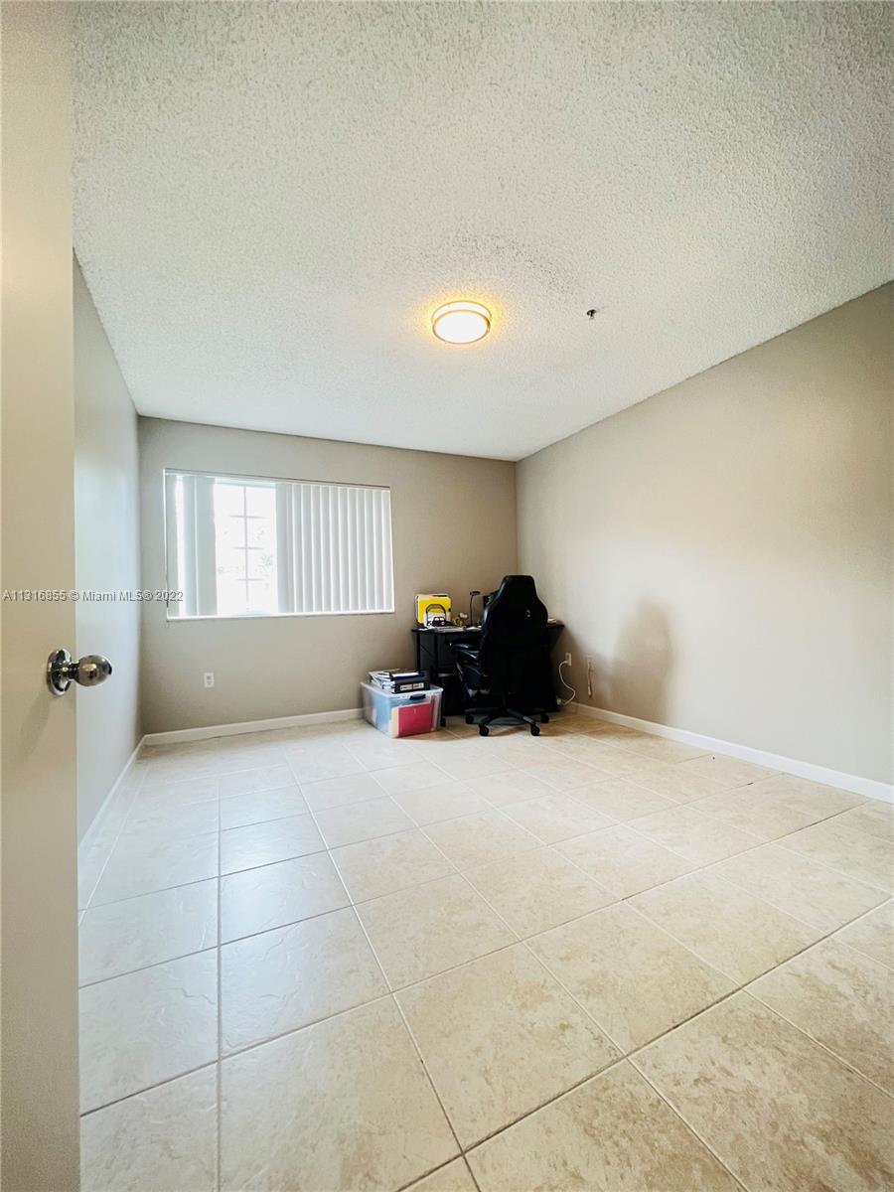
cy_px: 596
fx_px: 448
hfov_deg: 89.9
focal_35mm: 13
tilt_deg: +0.7
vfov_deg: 106.2
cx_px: 447
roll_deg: +2.3
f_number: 1.8
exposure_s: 1/60
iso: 250
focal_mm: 1.57
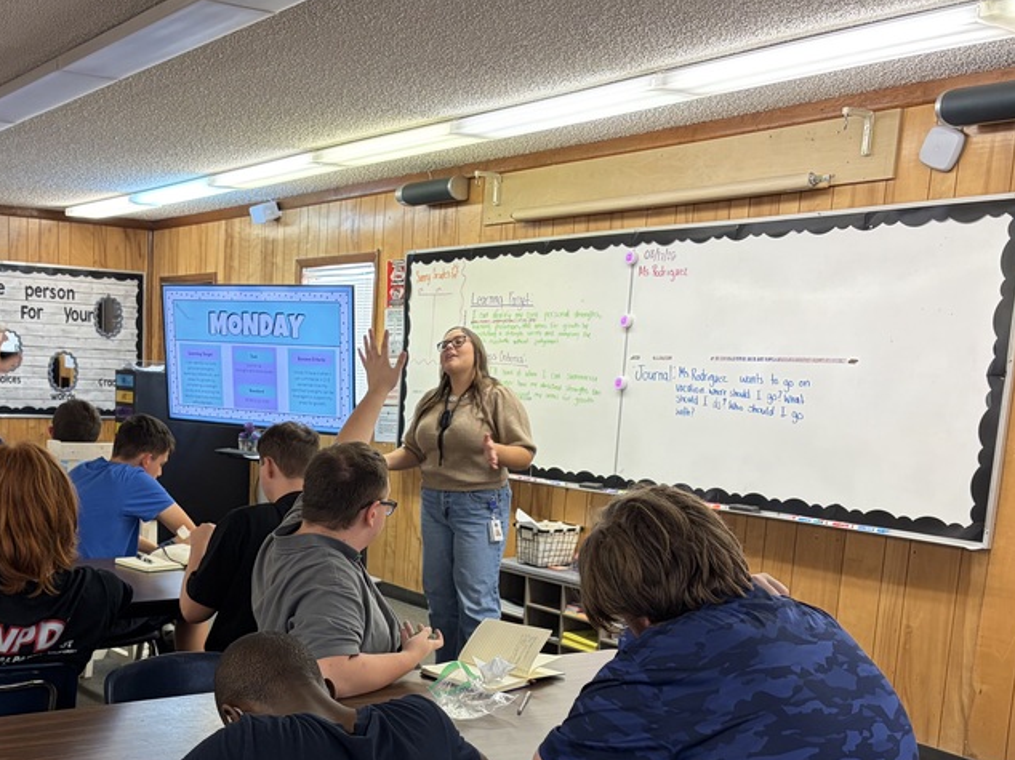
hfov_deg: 44.0
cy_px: 547
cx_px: 317
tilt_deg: -8.6
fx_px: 1231
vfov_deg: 33.8
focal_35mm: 42
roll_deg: -1.7
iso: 80
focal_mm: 5.96
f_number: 1.6
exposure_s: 1/60
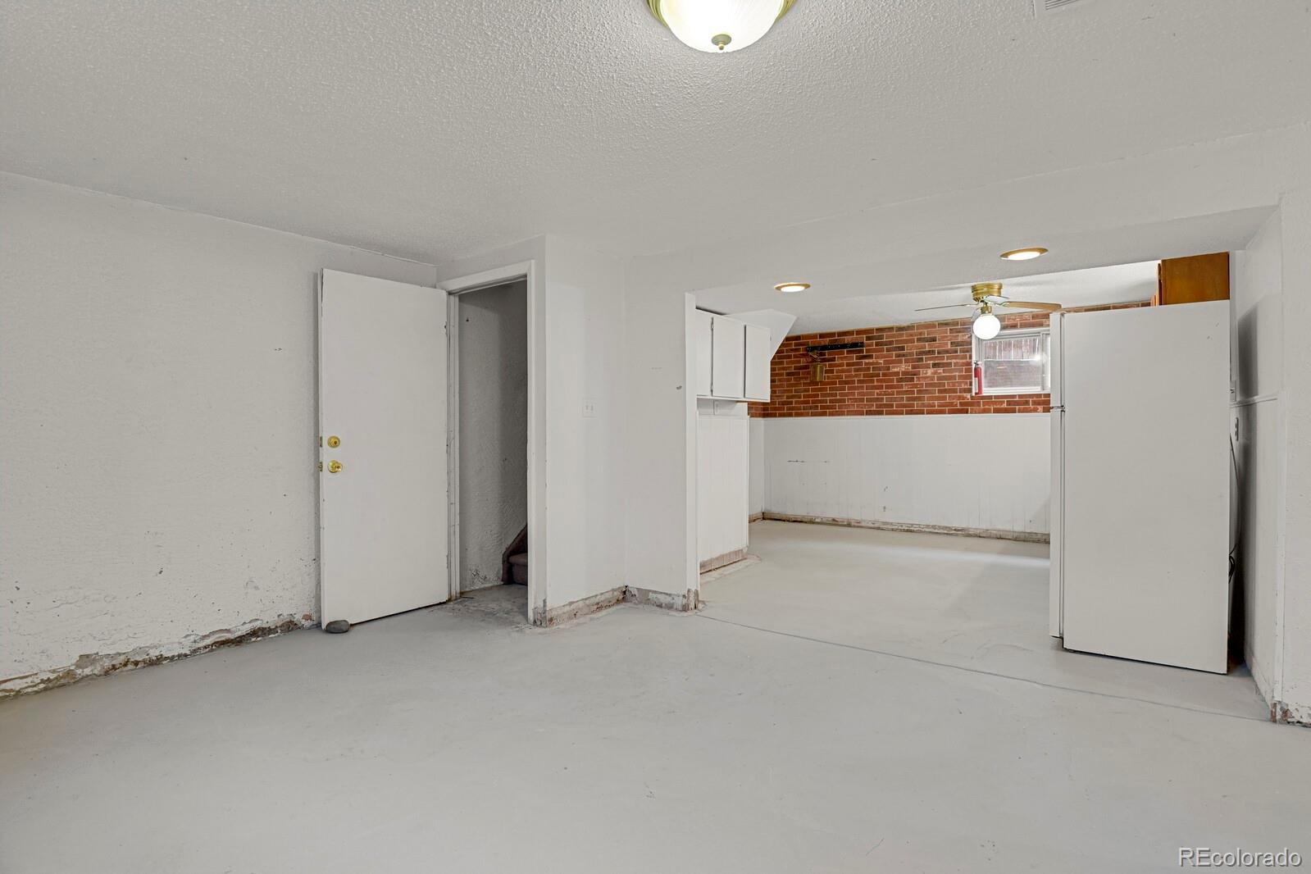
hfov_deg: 93.3
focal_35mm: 17
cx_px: 656
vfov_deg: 70.4
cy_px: 437
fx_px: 619
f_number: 8
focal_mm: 17
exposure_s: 1/20
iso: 12800
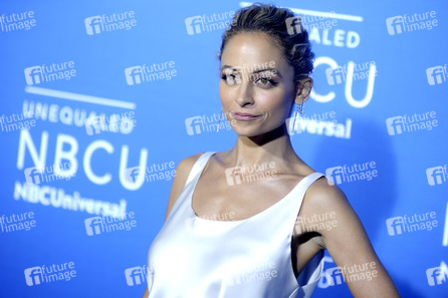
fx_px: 2513
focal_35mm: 202
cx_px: 224
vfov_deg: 6.8
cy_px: 148
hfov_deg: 10.2
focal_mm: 200
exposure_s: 1/640
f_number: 4.5
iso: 800
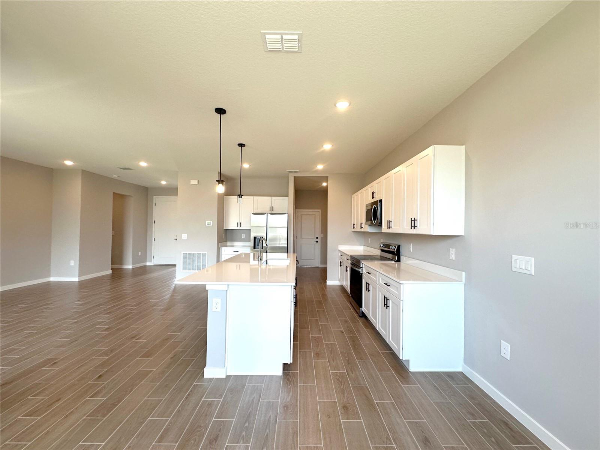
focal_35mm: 14
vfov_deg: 85.7
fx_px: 243
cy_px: 225
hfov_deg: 102.1
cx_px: 300
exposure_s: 1/120
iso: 100
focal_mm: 2.22
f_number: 2.2
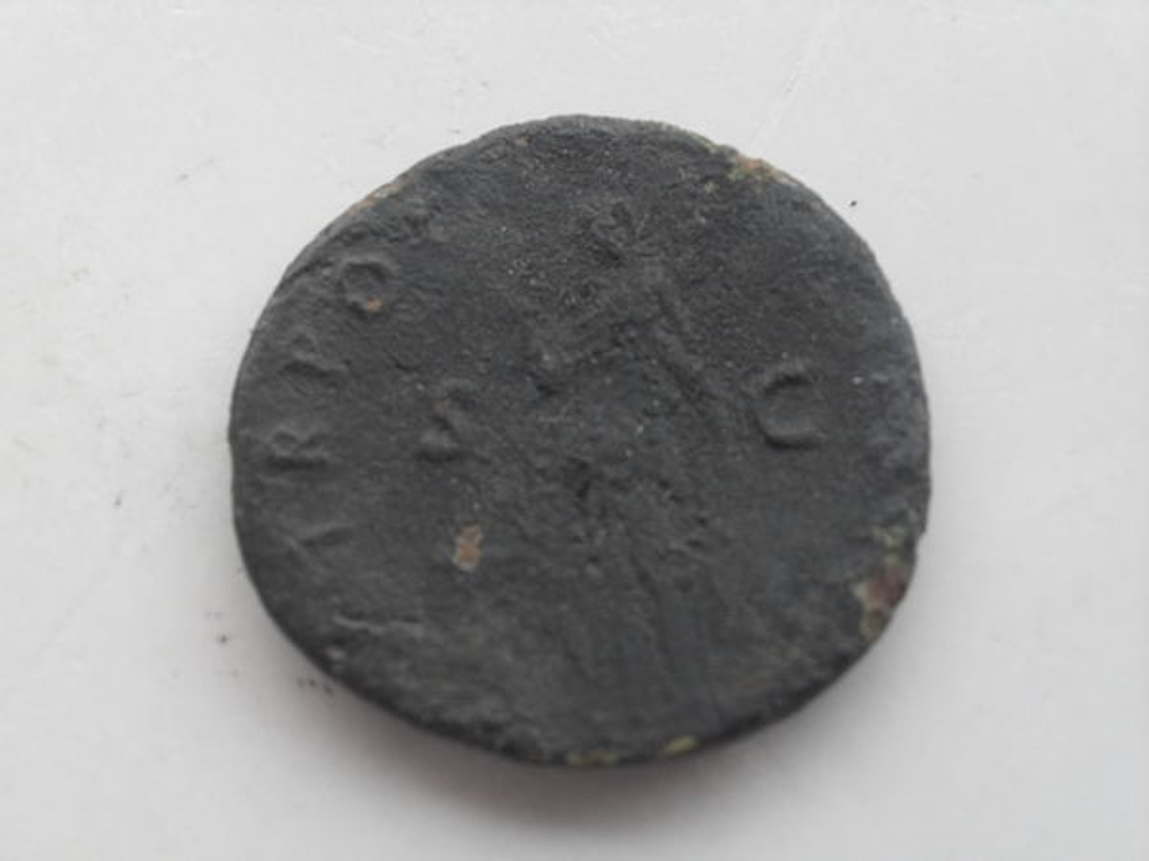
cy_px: 430
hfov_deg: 36.2
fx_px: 1759
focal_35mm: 53
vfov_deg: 27.5
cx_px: 574
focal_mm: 8.4
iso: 200
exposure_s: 1/60
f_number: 3.4
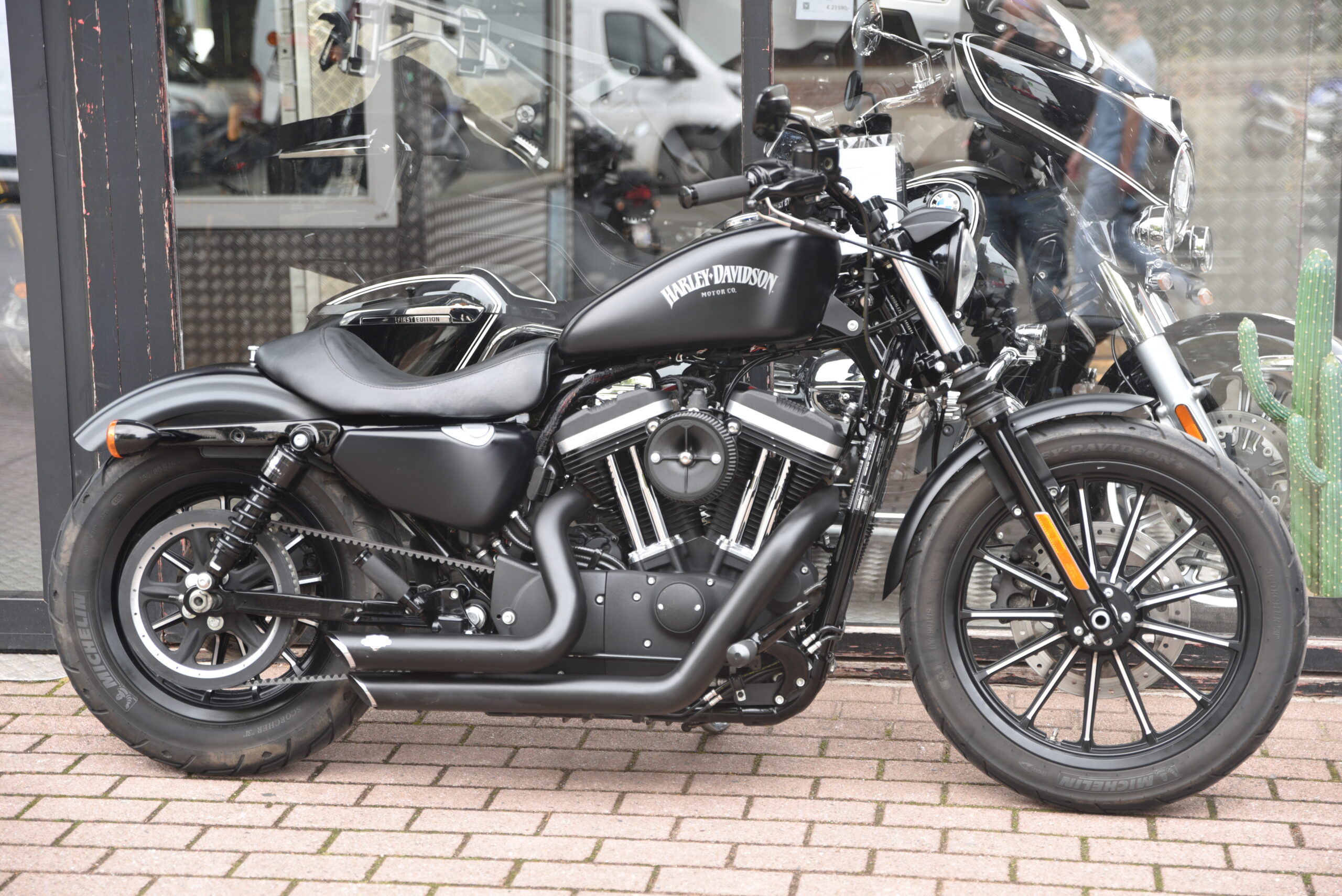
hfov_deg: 30.9
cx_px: 671
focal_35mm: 65
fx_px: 2424
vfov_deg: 20.9
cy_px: 448
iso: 100
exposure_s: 1/60
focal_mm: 65
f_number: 2.8
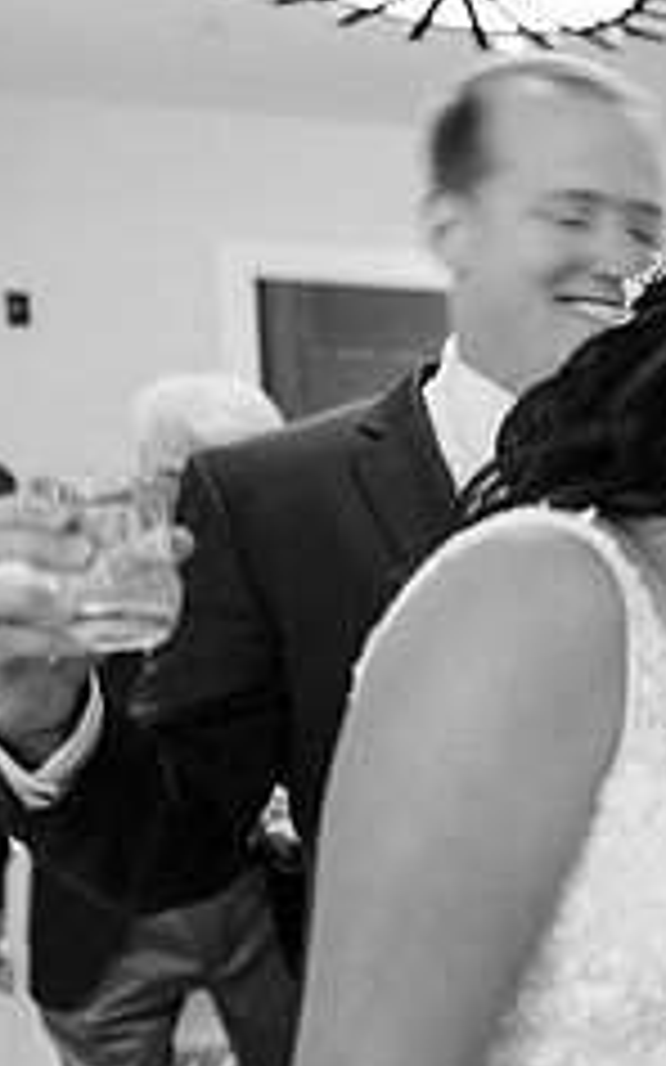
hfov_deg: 17.7
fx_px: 1744
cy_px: 807
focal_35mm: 60
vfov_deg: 33.3
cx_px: 1174
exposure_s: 1/30
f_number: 1.4
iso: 320
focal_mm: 24
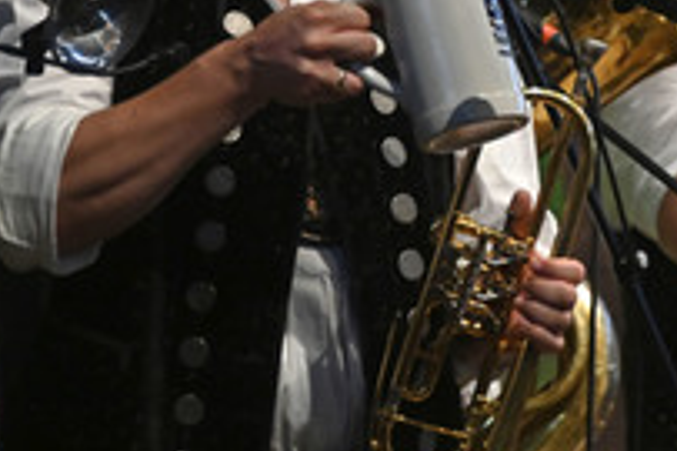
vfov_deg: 2.2
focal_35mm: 631
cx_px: 540
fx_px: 11856
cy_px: 17
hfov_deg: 3.3
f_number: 5.6
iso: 4000
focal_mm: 190
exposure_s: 1/640
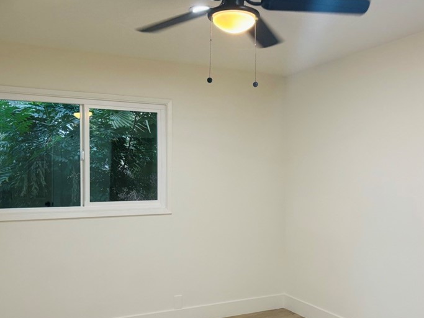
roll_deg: +0.2
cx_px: 238
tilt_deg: +2.3
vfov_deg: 36.8
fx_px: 478
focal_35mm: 39
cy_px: 177
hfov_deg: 47.8
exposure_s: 1/60
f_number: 1.6
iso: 100
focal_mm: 5.96
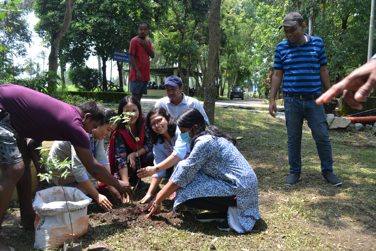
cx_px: 188
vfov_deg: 40.0
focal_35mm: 33
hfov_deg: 57.2
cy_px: 126
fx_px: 345
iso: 125
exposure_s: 1/125
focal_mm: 22
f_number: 5.6
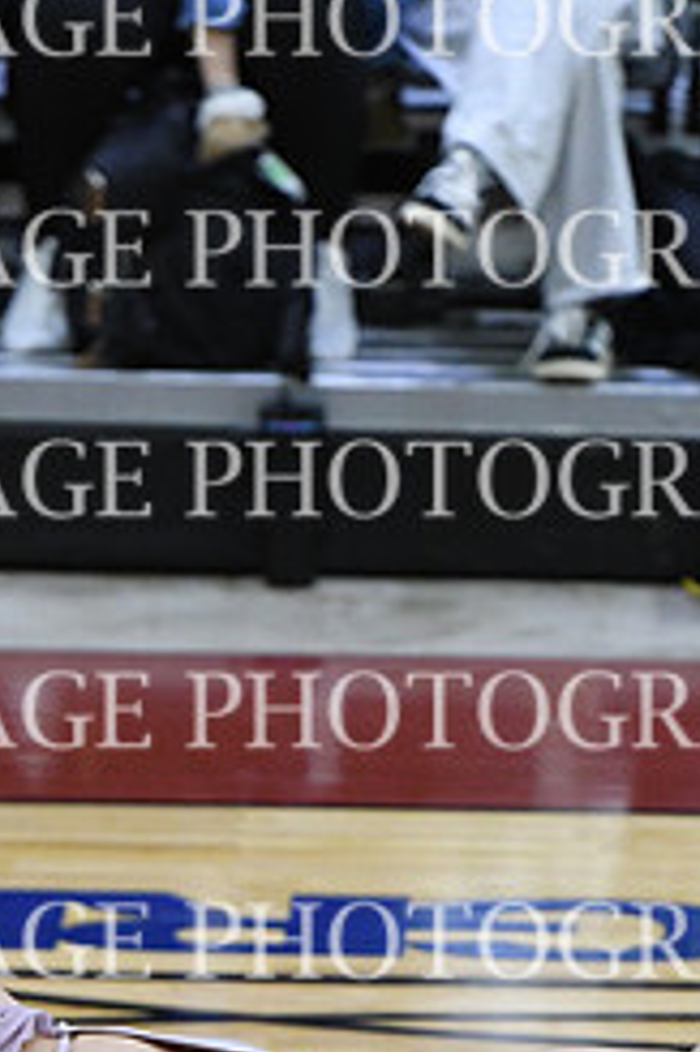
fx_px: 19159
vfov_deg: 3.1
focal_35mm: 656
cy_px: 1056
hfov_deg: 2.1
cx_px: 157
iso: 4000
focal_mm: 185
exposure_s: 1/400
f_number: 3.5
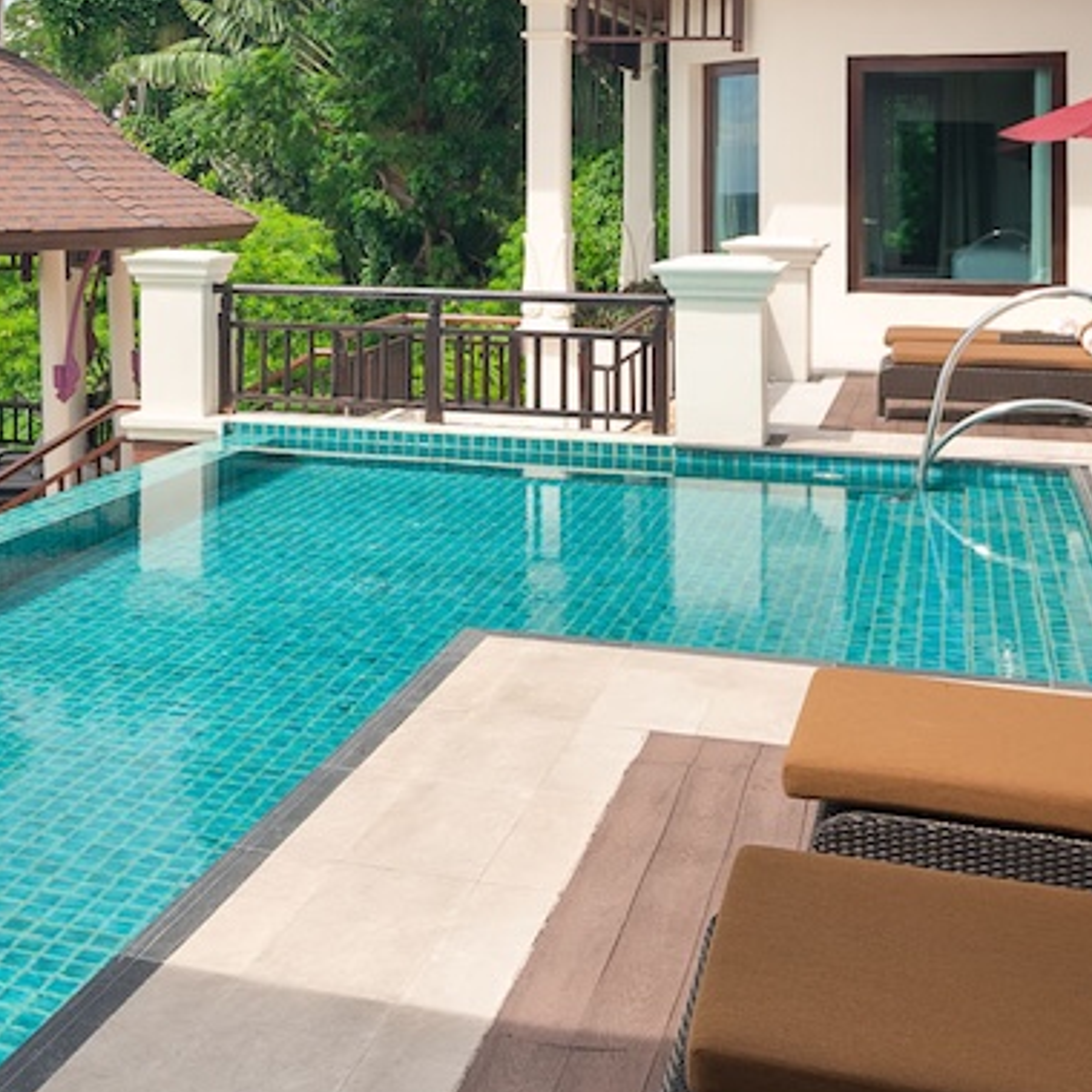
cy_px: 306
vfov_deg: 32.9
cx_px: 239
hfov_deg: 32.6
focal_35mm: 51
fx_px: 1820
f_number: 8
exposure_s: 1/200
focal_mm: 19
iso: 100
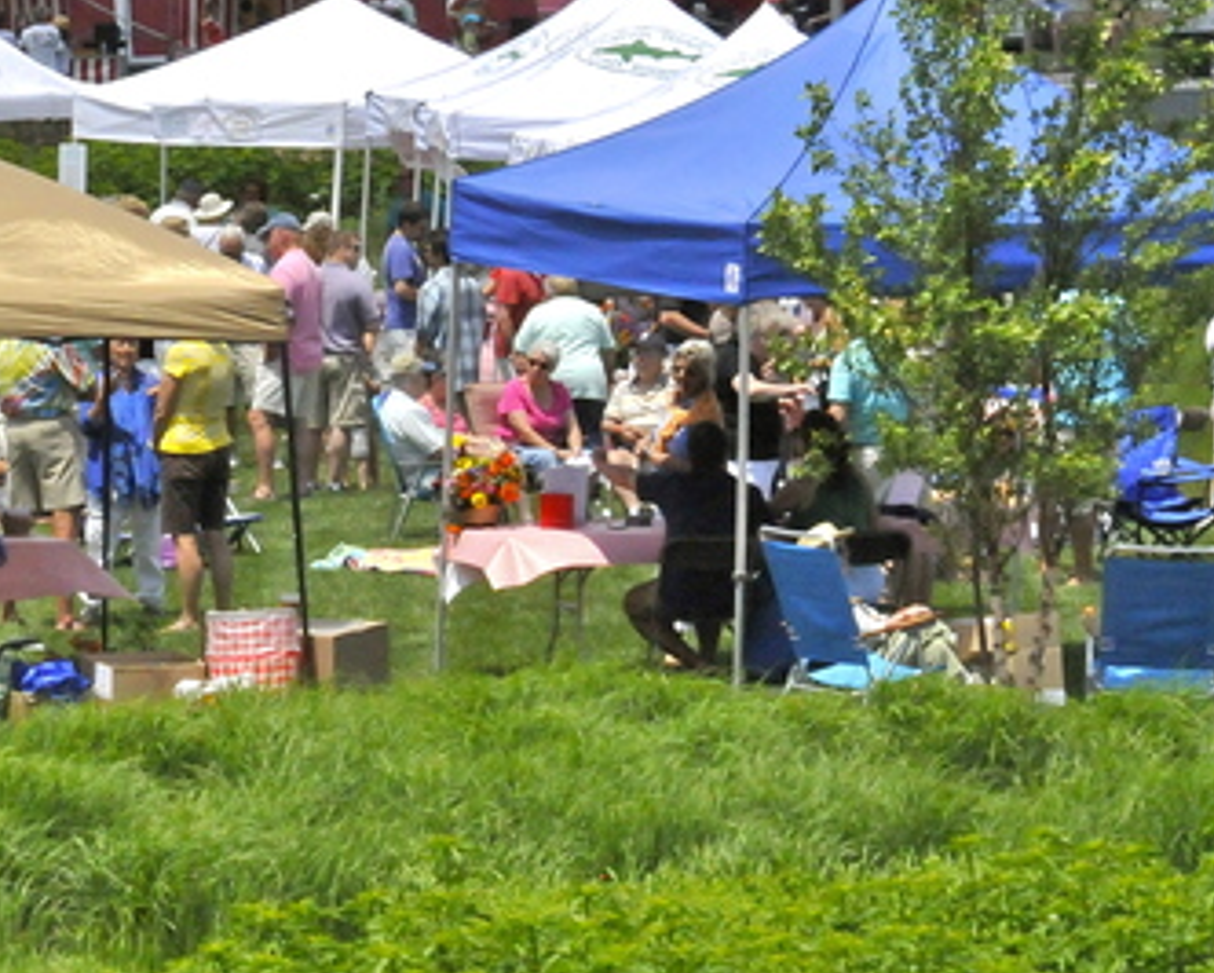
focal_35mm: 271
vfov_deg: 5.7
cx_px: -44
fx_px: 9743
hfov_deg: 7.1
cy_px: 104
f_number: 19
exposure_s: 1/1500
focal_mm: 80
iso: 2000
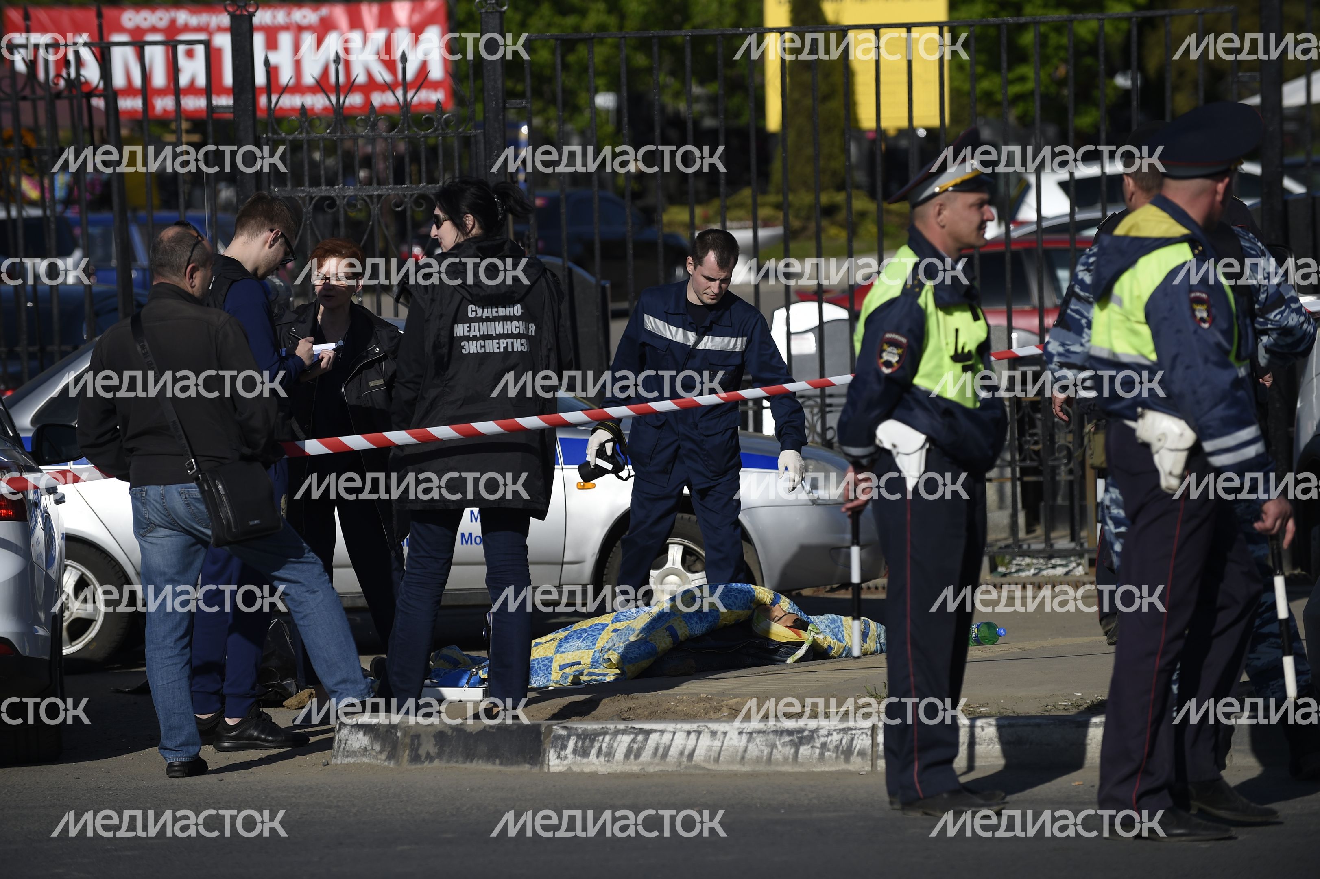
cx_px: 660
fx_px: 6230
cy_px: 440
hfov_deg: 12.1
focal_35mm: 170
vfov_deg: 8.1
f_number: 5
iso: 125
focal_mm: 170
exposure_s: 1/2500
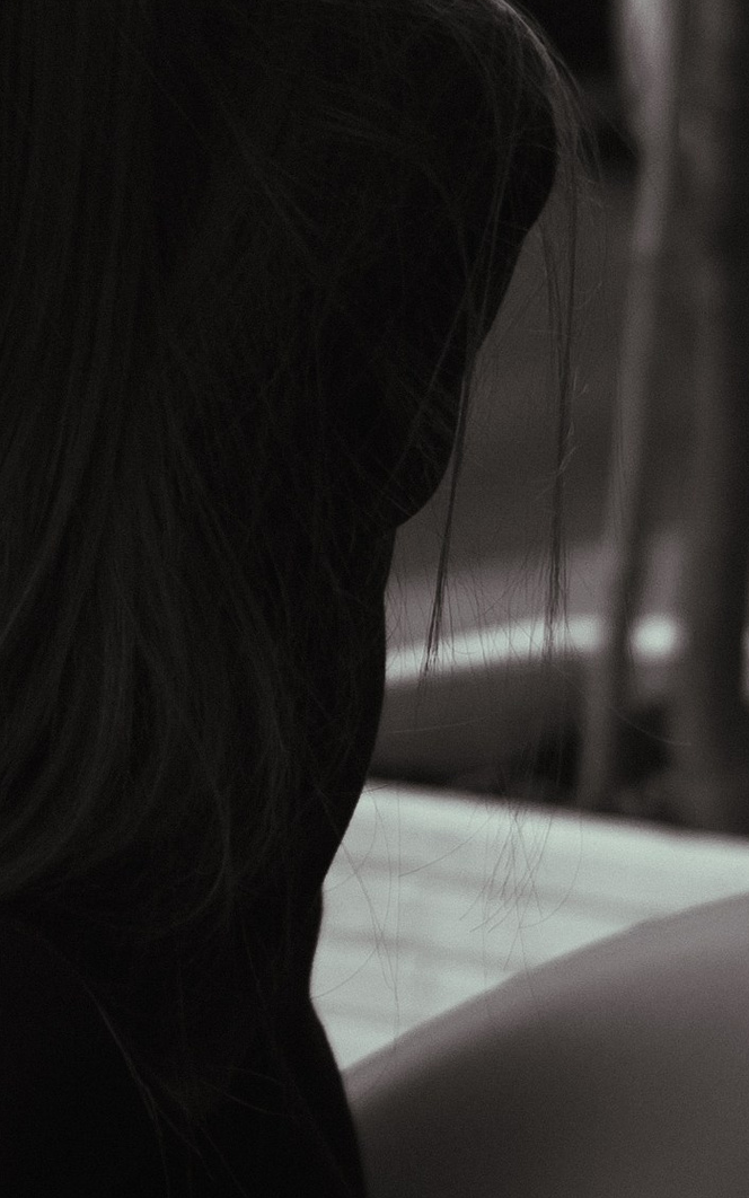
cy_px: 128
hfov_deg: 6.6
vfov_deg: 10.7
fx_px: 6334
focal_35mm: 194
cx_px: -544
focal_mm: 35
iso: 100
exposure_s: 1/400
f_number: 2
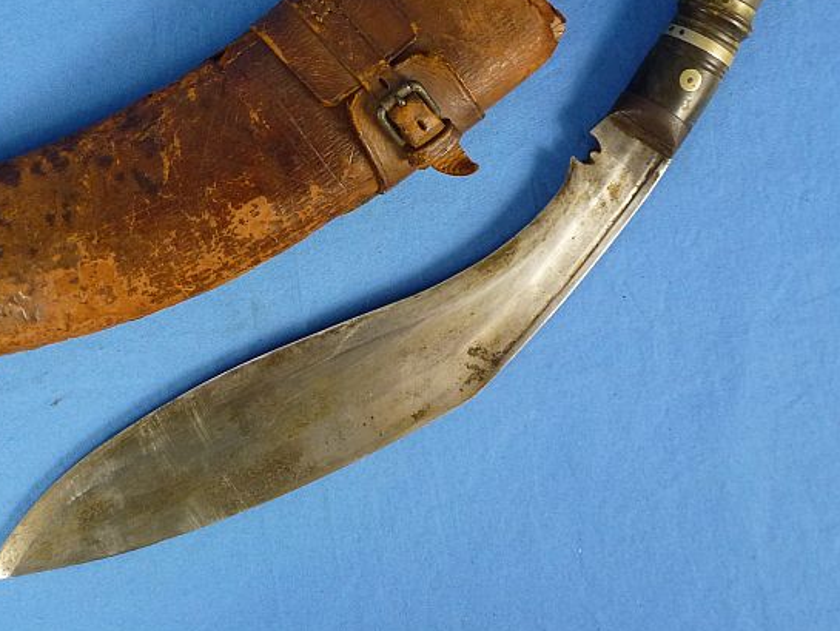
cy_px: 174
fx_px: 1068
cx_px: 225
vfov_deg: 32.4
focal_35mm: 44
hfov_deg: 41.8
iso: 320
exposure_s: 1/60
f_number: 3.5
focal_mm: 5.4
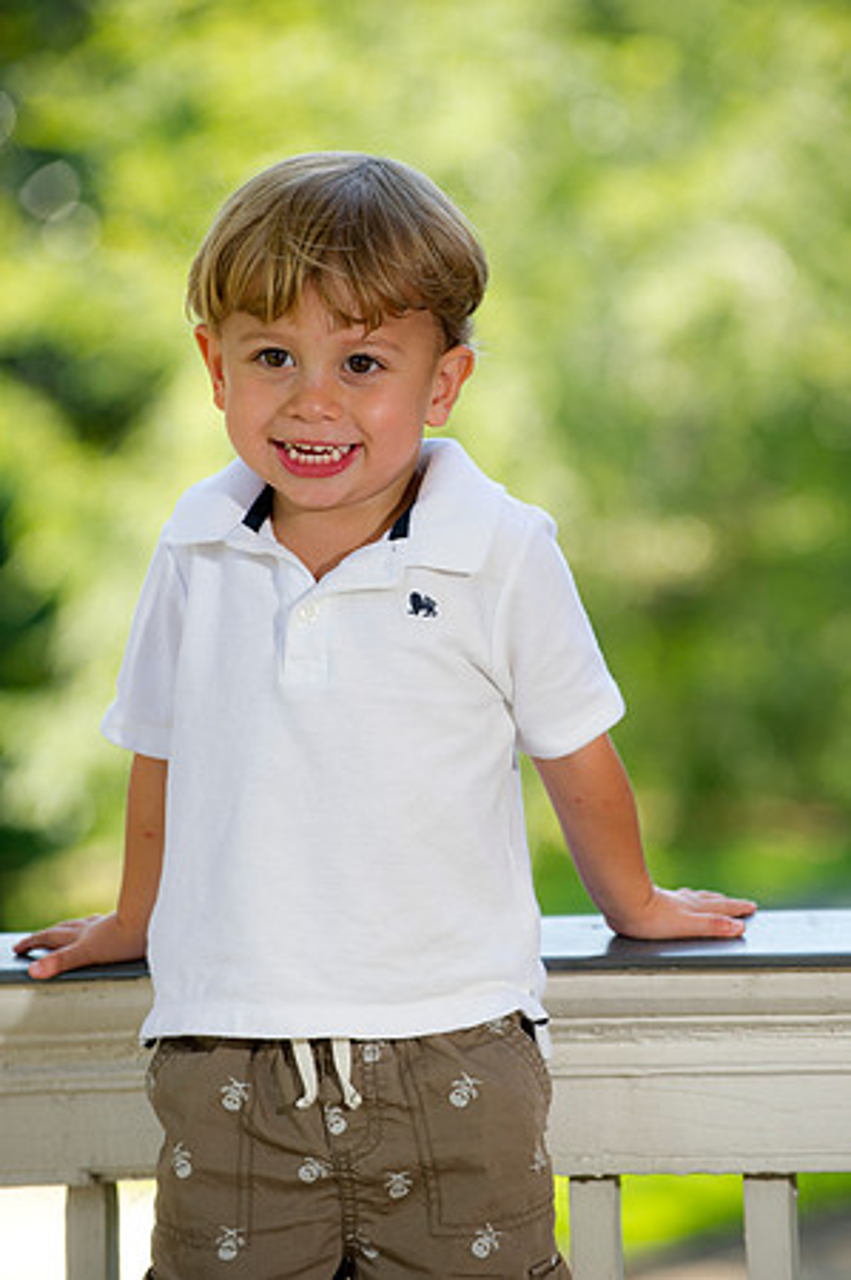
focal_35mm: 155
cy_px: 640
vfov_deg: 13.3
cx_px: 426
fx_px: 5508
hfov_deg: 8.8
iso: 320
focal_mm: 155
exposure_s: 1/250
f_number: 4
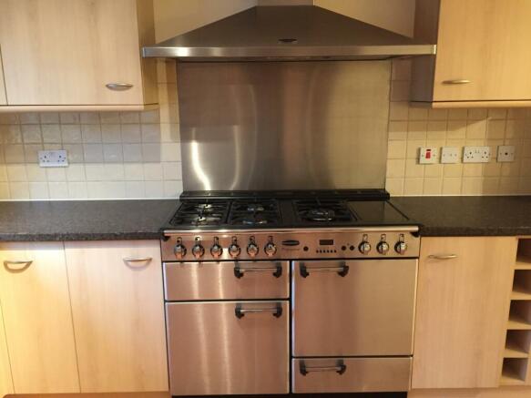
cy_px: 199
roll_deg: +0.2
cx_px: 266
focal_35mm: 29
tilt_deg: -12.7
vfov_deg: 48.2
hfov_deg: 61.7
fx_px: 445
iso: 250
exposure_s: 1/20
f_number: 2.2
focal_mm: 4.15
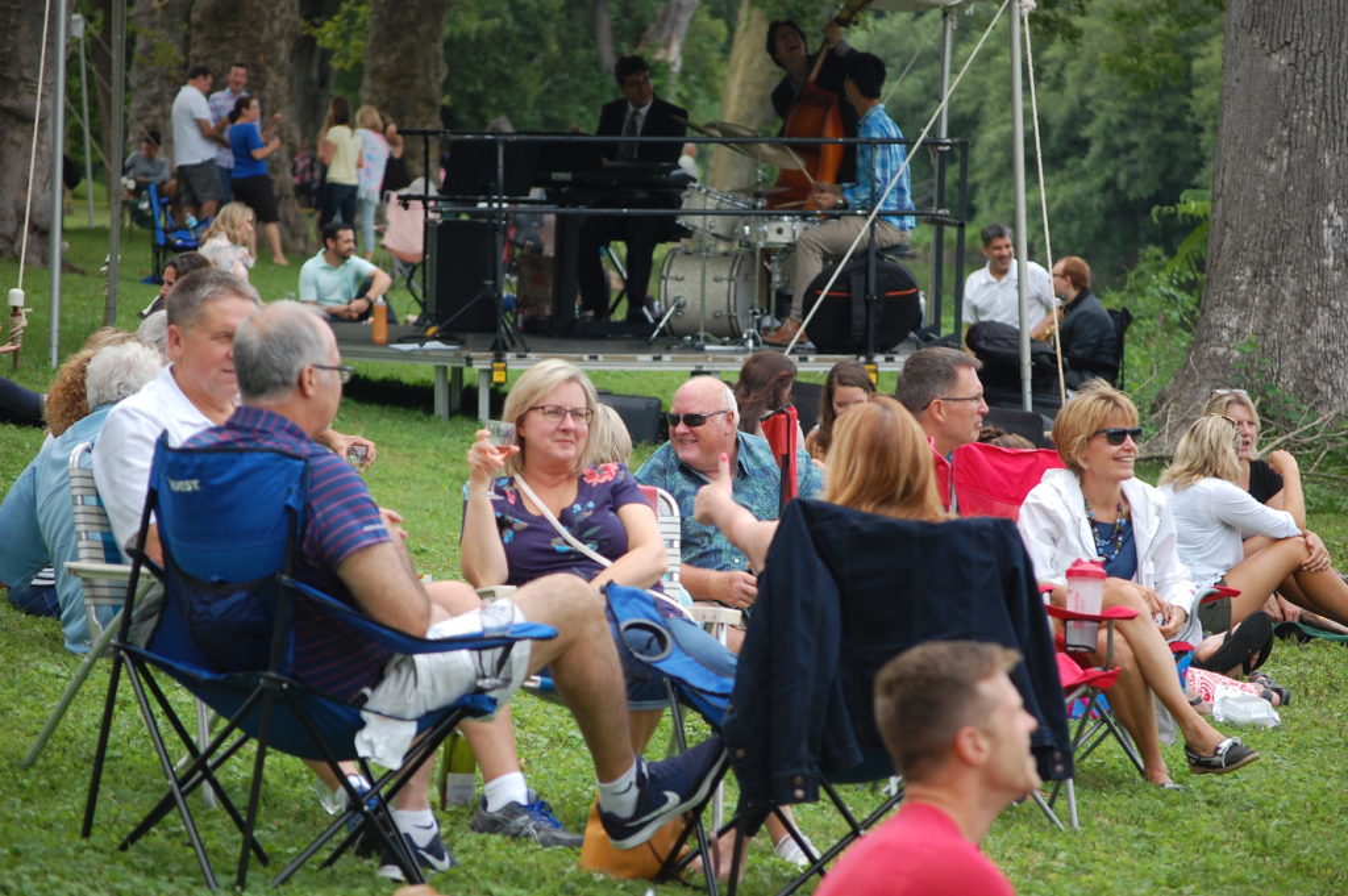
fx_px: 6173
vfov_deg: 8.3
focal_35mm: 165
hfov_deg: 12.5
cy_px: 448
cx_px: 674
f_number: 4.8
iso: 400
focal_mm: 110
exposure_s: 1/500
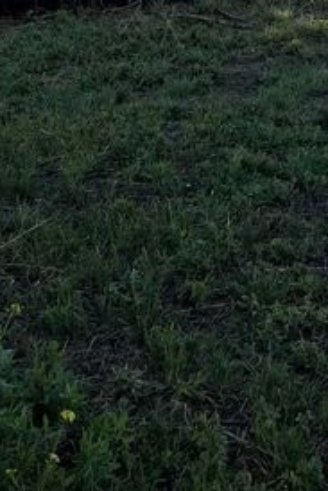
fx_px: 1378
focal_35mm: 101
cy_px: -104
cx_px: 272
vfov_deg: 19.0
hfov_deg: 13.5
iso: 50
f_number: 1.5
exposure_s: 1/3571
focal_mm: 5.7
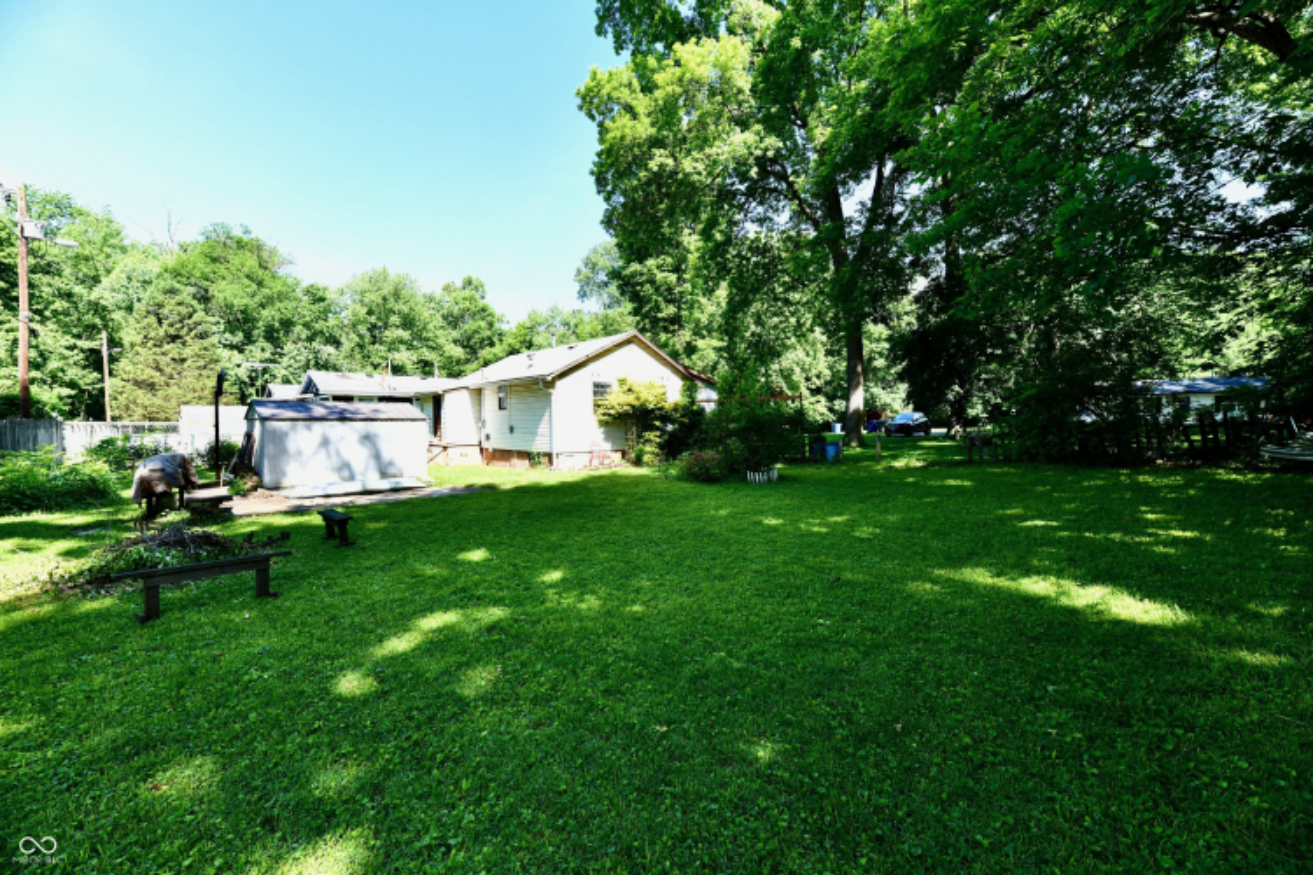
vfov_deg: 81.2
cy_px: 438
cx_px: 656
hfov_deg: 104.3
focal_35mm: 14
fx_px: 511
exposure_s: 1/250
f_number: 8
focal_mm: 14
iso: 640
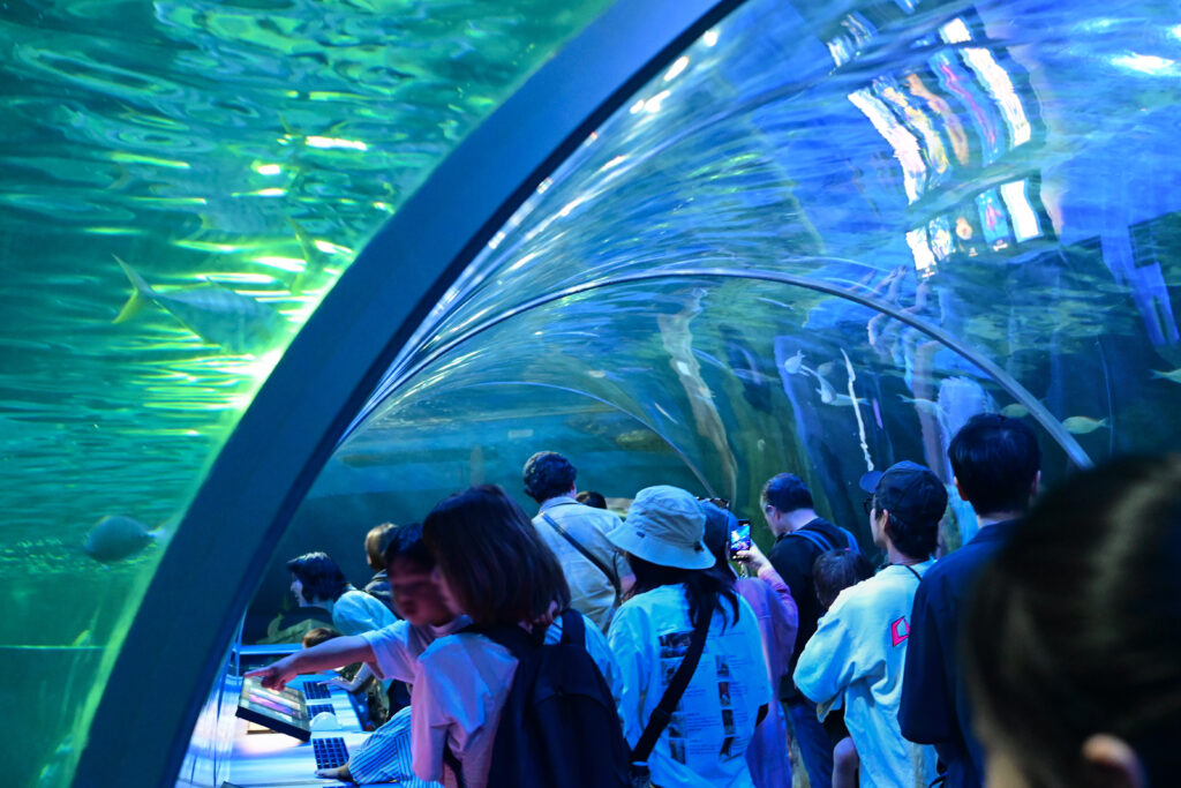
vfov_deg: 22.6
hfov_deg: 33.4
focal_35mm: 60
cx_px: 590
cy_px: 394
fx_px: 1968
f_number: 4.5
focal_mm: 40
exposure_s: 1/60
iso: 6400
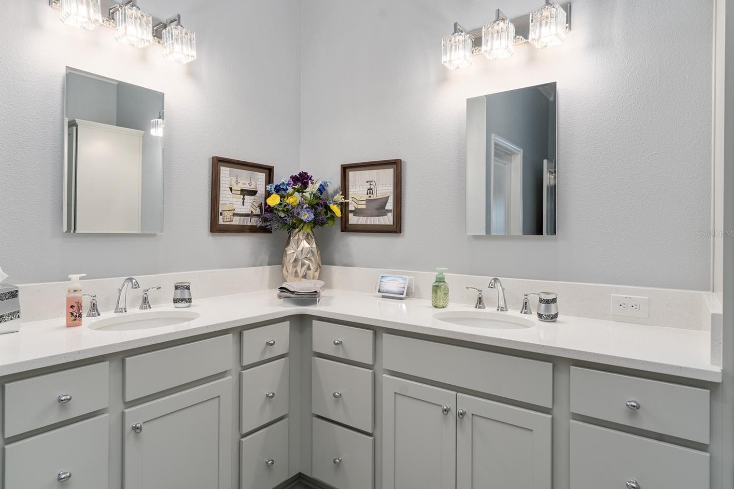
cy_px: 233
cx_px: 357
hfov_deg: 82.5
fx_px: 418
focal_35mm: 21
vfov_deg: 60.6
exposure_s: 1/15
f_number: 7.1
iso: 320
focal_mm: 19.5
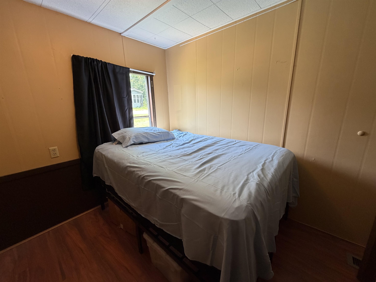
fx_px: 152
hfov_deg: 102.1
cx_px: 188
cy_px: 141
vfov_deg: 85.7
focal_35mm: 14
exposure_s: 1/121
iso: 250
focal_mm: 2.22
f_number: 2.2
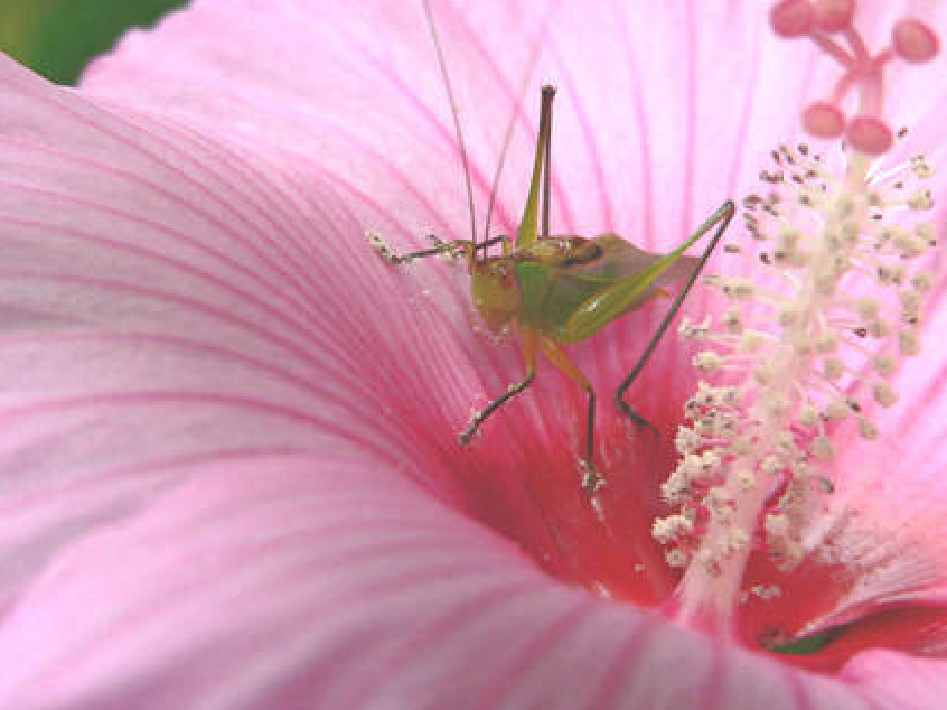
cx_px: 479
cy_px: 358
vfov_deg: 14.4
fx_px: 2817
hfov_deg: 19.1
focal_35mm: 103
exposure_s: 1/125
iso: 80
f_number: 2.8
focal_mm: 16.5
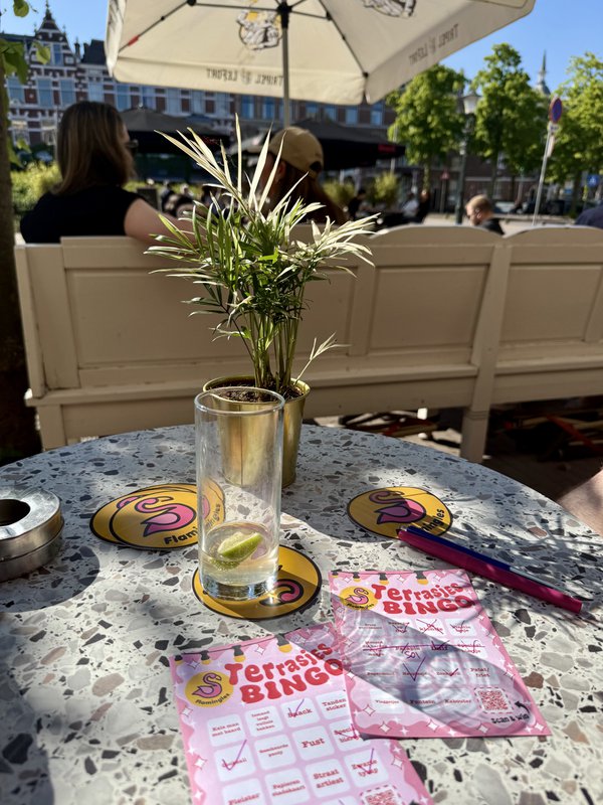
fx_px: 557
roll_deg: -1.4
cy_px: 402
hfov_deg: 56.8
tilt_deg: -19.7
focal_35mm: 24
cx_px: 302
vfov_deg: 71.6
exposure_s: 1/4673
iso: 80
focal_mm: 6.76
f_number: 1.78
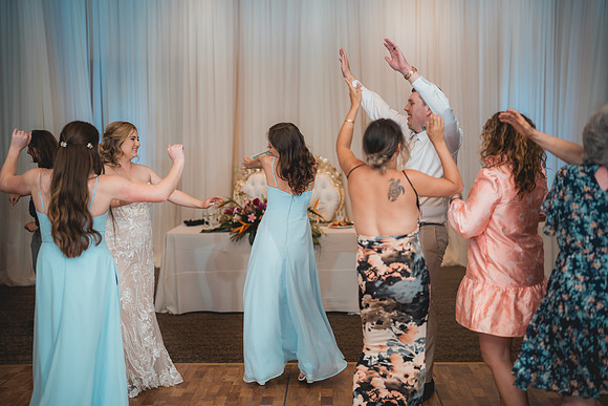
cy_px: 203
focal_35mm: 50
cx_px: 304
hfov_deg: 39.6
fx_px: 845
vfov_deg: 27.0
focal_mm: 50
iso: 80
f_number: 1.2
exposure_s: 1/250
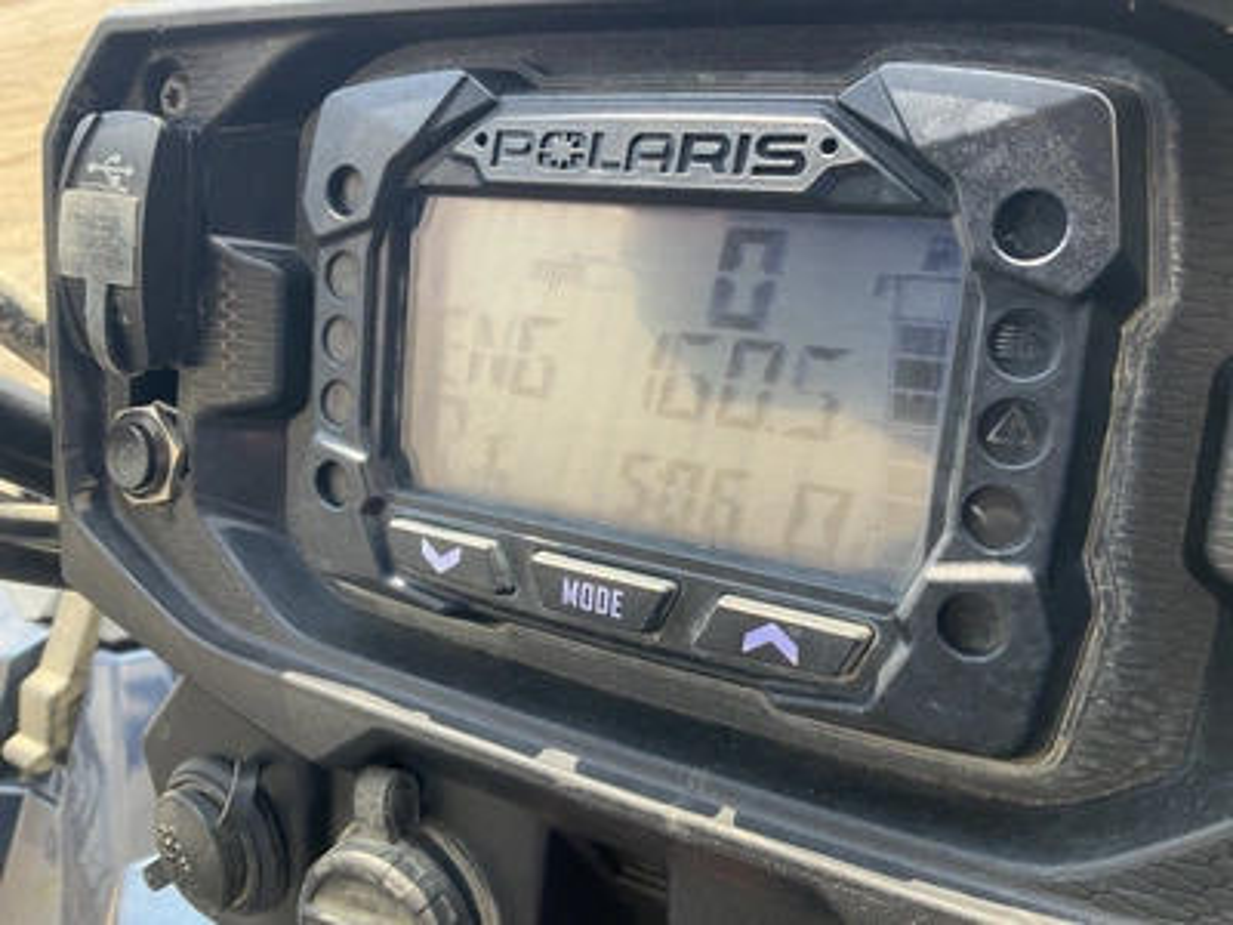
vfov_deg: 48.2
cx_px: 616
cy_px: 462
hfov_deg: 61.7
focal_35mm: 29
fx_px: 1033
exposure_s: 1/277
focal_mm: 3
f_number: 1.8
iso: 25
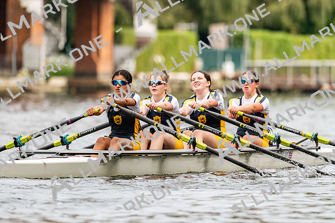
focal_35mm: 600
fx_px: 5580
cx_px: 168
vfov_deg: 2.3
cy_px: 112
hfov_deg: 3.4
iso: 1250
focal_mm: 400
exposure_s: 1/2500
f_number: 4.5
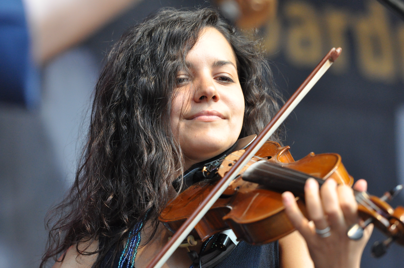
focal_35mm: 232
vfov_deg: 5.9
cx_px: 202
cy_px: 134
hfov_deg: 8.9
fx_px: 2606
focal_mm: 155
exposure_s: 1/500
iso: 1400
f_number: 2.8
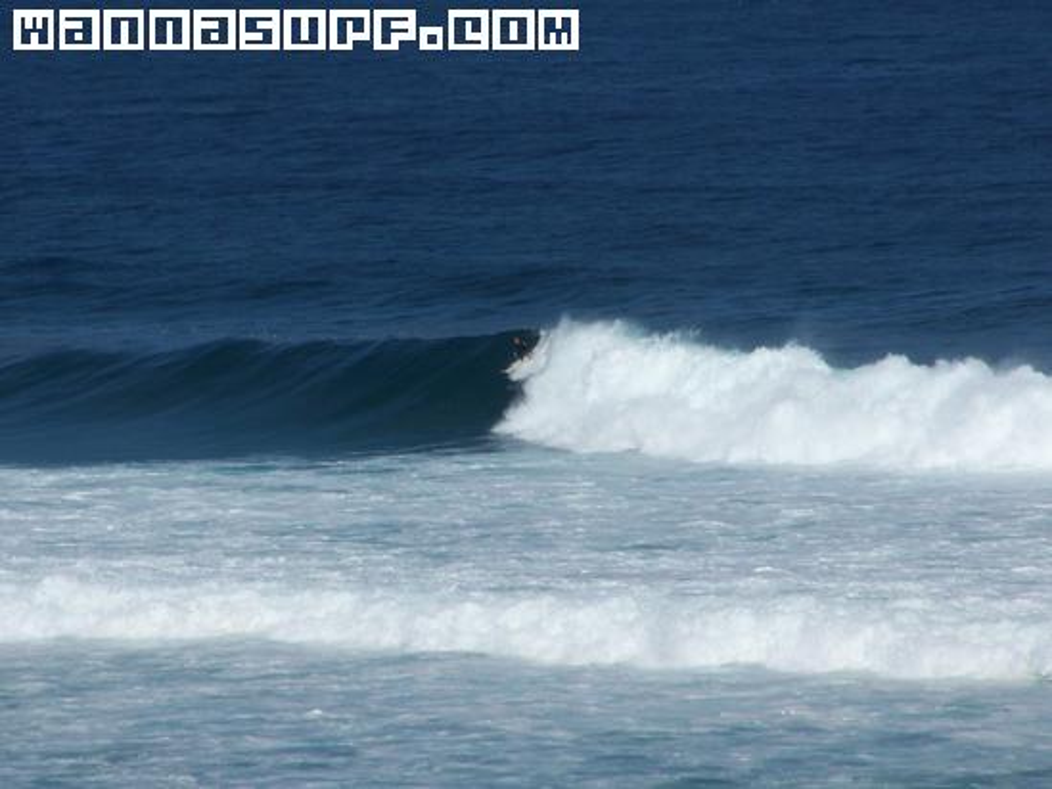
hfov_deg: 5.2
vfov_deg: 3.9
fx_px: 11551
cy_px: 394
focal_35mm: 380
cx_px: 526
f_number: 7.1
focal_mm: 63
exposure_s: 1/640
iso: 80
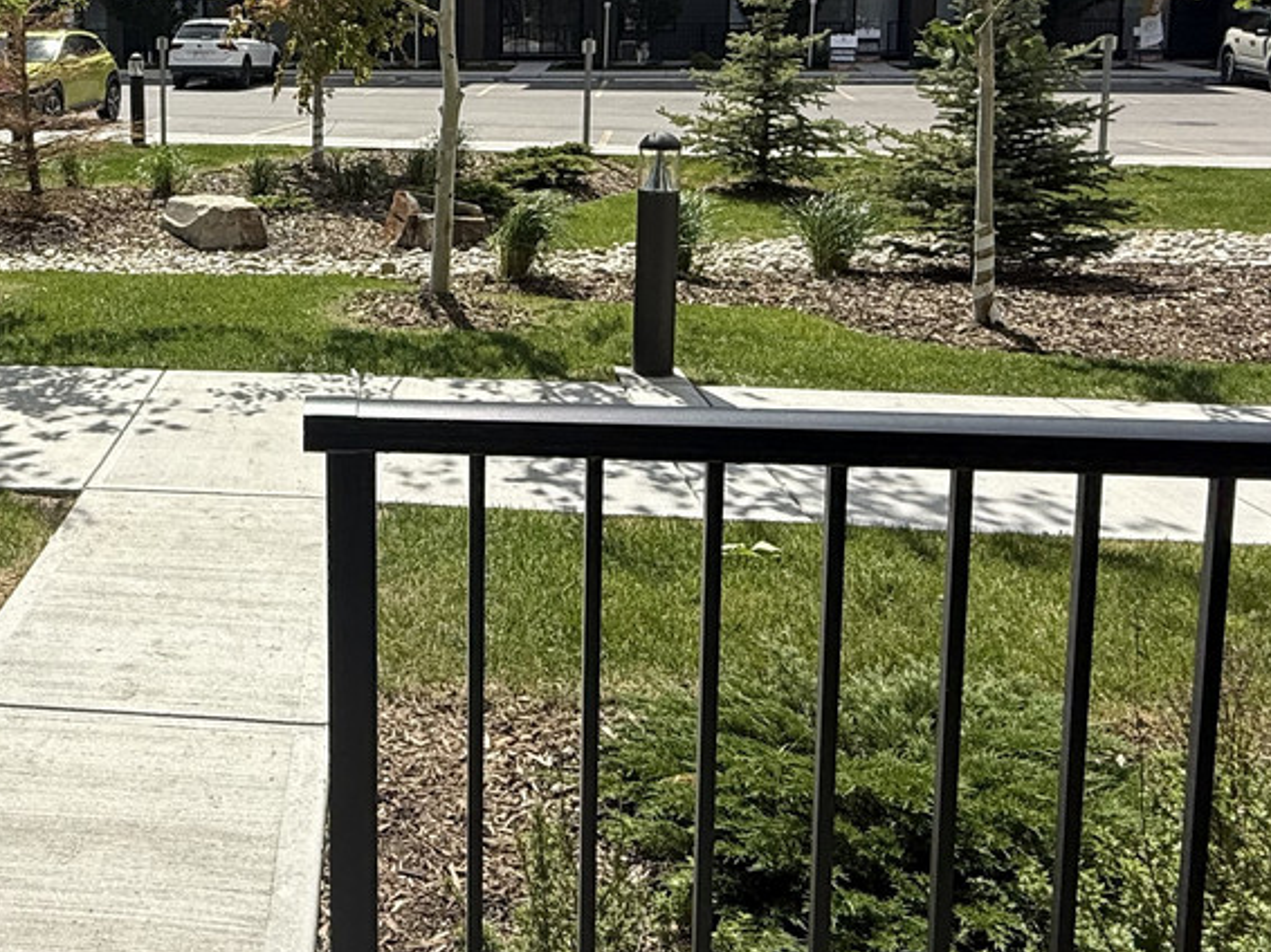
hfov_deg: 46.0
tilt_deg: -7.3
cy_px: 189
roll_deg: -0.8
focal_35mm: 38
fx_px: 1395
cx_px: 225
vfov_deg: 36.4
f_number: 2.2
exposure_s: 1/1961
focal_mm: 2.22
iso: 50
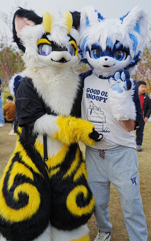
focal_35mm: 37
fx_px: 244
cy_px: 118
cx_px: 78
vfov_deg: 52.7
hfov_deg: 34.4
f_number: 3.5
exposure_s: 1/800
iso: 100
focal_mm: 35
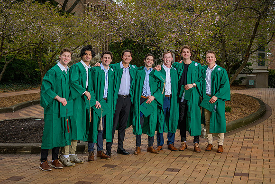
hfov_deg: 36.3
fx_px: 419
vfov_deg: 24.7
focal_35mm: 55
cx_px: 159
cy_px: 79
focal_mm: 38
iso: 160
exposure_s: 1/200
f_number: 4.5
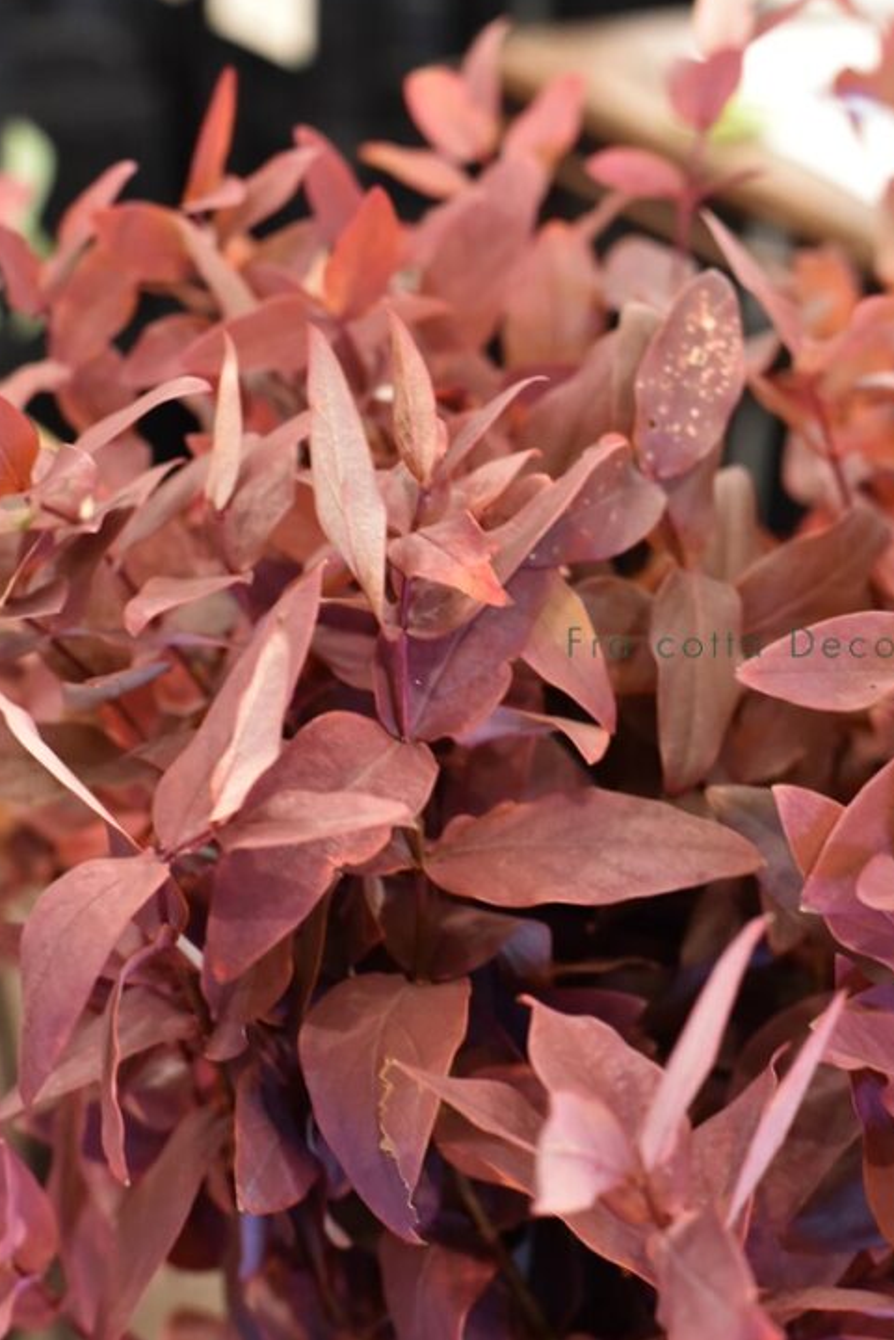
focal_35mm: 71
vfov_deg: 28.3
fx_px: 2643
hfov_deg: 19.2
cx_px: 367
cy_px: 866
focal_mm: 50
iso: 6400
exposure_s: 1/30
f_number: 4
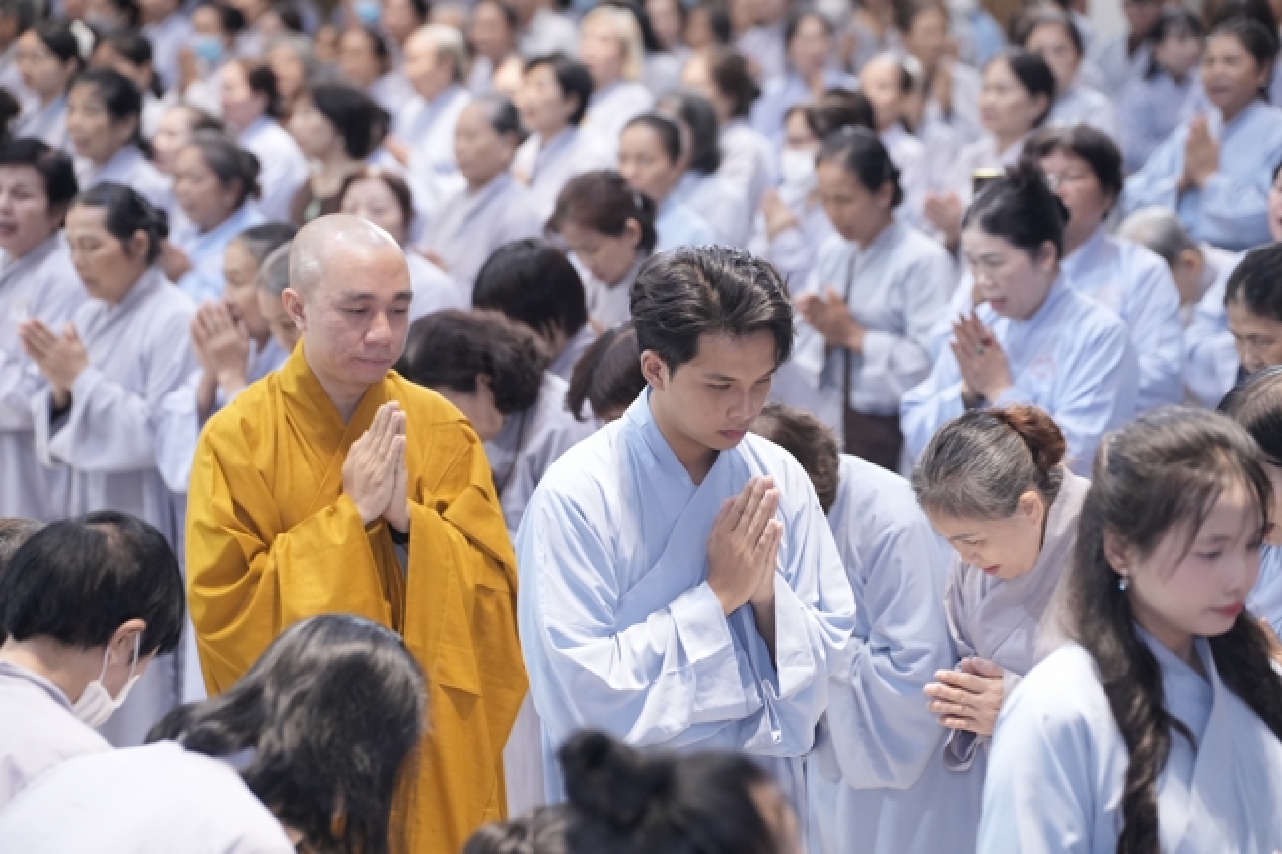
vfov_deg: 13.8
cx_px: 641
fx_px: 3524
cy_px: 427
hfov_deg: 20.6
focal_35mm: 99
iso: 3200
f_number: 3.2
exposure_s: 1/160
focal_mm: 99
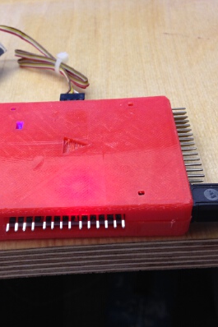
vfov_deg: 42.8
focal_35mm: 46
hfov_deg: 29.1
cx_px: 81
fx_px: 418
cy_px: 164
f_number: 2.4
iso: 64
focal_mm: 4.12
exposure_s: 1/20
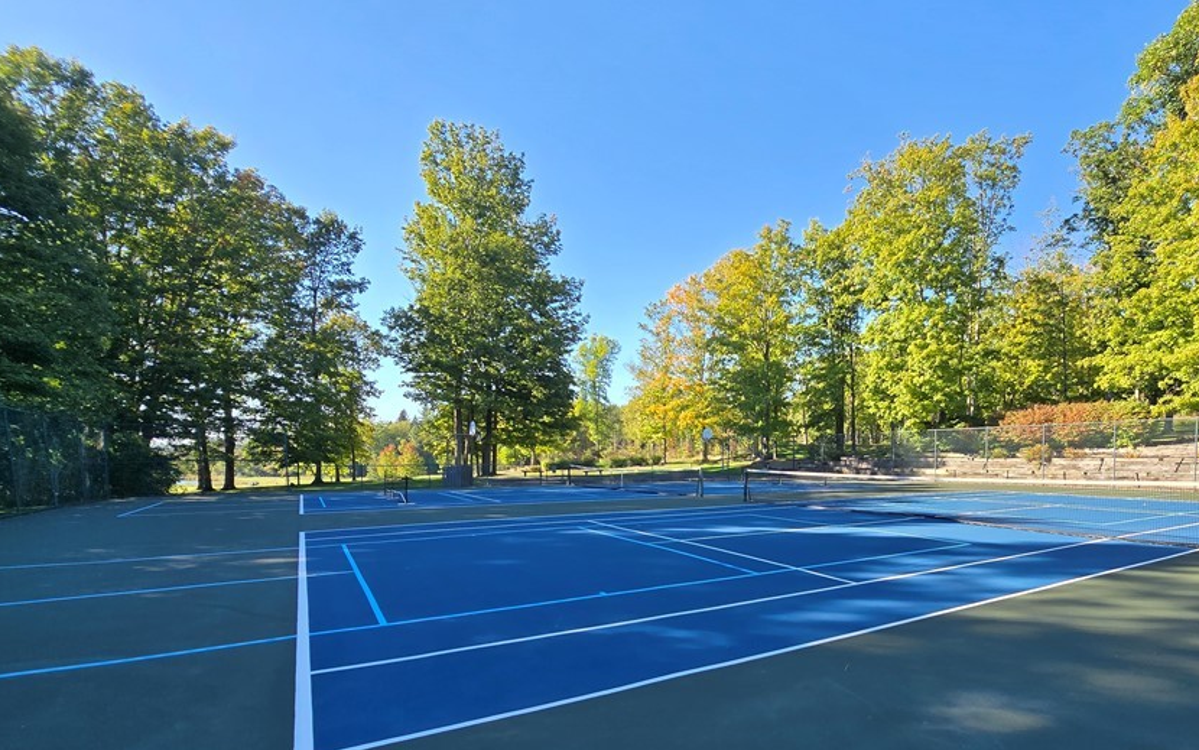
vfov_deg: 66.6
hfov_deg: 93.4
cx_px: 704
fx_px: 556
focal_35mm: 17
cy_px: 484
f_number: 2.2
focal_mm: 2.2
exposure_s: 1/591
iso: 50
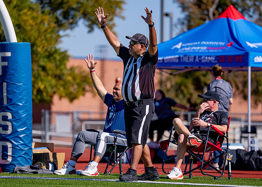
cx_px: 119
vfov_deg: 5.4
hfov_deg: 7.6
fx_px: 1968
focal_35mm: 265
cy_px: 115
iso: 160
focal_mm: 197
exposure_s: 1/6400
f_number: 2.8
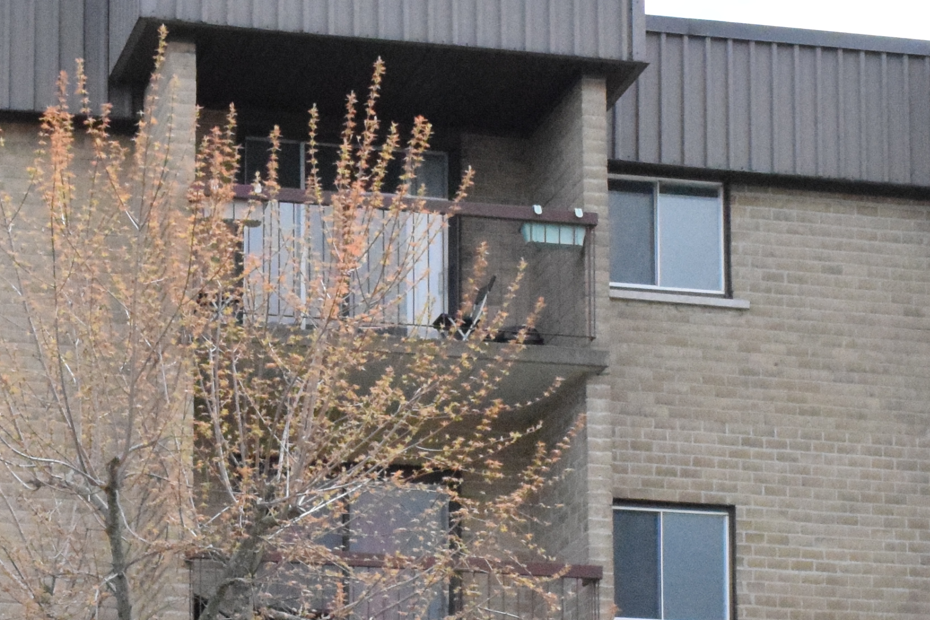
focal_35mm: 153
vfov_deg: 8.8
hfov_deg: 13.4
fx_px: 3952
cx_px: 602
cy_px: 866
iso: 6400
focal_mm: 28
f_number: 13
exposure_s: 1/4000
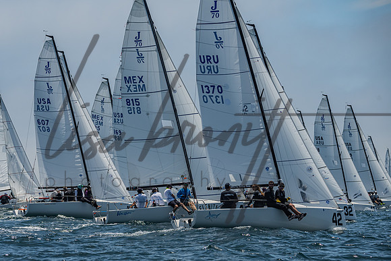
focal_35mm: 202
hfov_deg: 10.2
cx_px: 145
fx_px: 2190
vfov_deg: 6.8
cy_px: 156
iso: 400
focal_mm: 160
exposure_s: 1/3200
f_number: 6.3
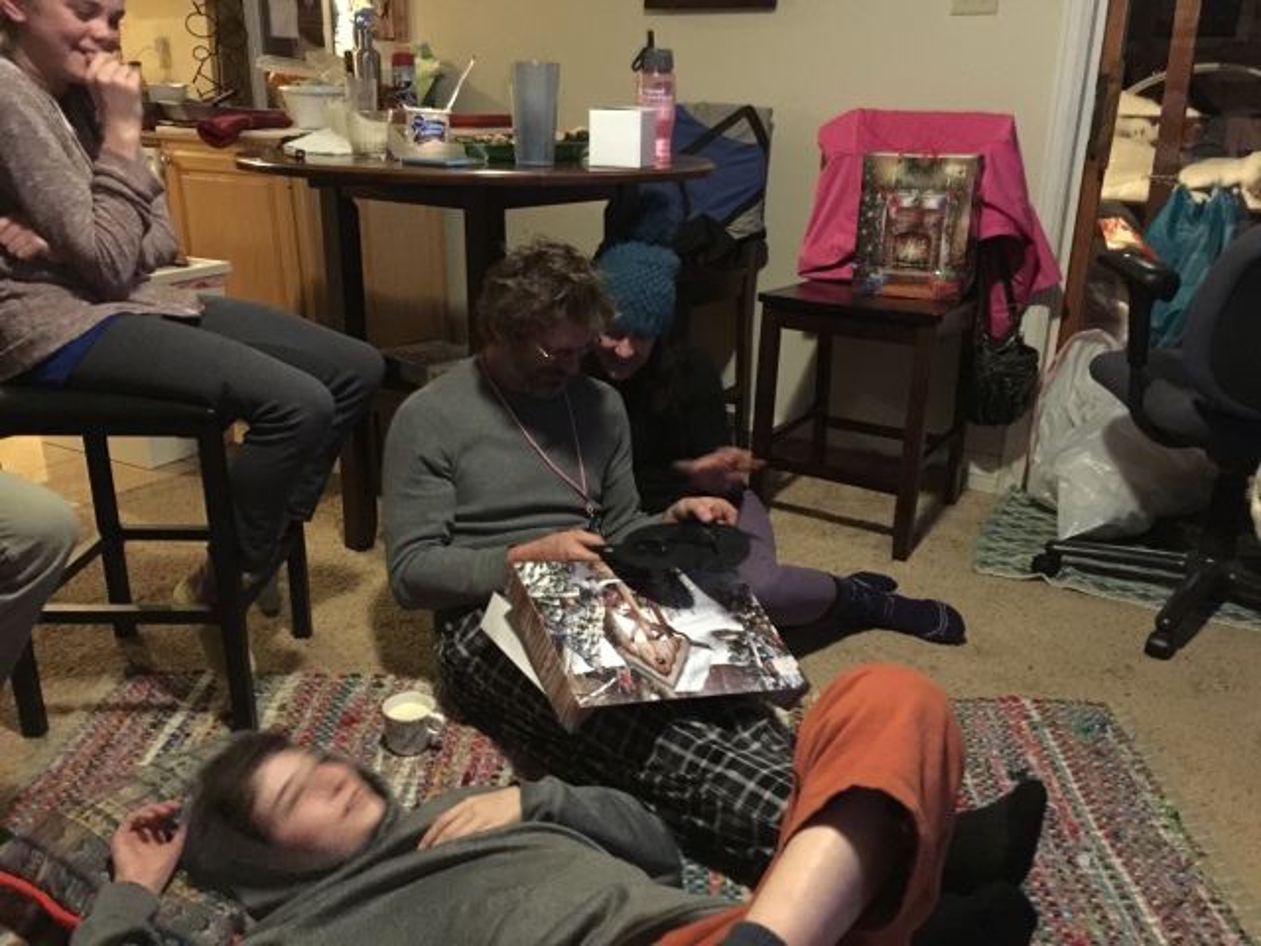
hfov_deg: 61.7
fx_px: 1056
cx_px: 630
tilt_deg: -18.2
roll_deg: -0.5
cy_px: 473
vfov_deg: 48.2
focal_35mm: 29
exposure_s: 1/4
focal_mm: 4.15
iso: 250
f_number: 2.2
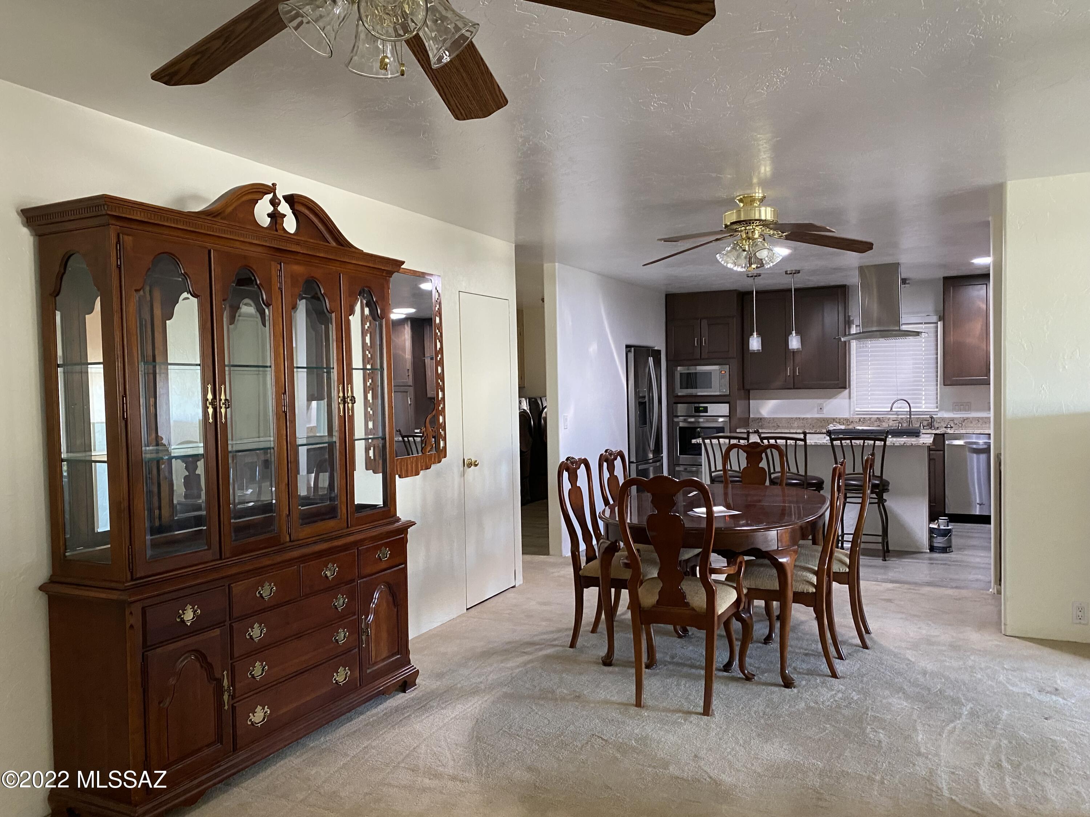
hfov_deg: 67.3
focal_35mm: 26
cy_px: 408
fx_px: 819
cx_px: 545
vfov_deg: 53.1
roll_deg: +1.7
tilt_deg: -1.9
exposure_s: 1/60
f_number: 1.8
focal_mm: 4.25
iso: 320
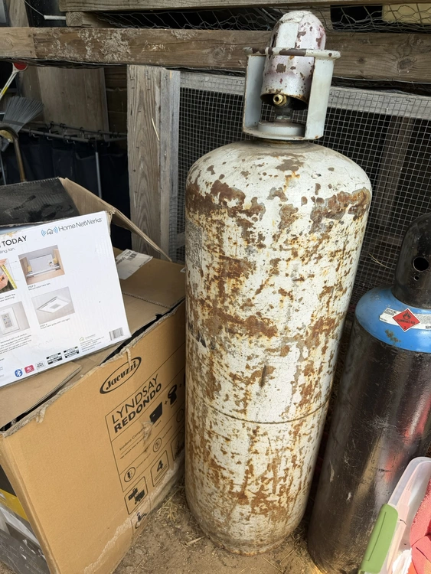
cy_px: 287
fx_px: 398
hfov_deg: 56.8
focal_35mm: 24
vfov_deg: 71.6
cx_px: 216
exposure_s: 1/484
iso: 80
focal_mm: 6.76
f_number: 1.78
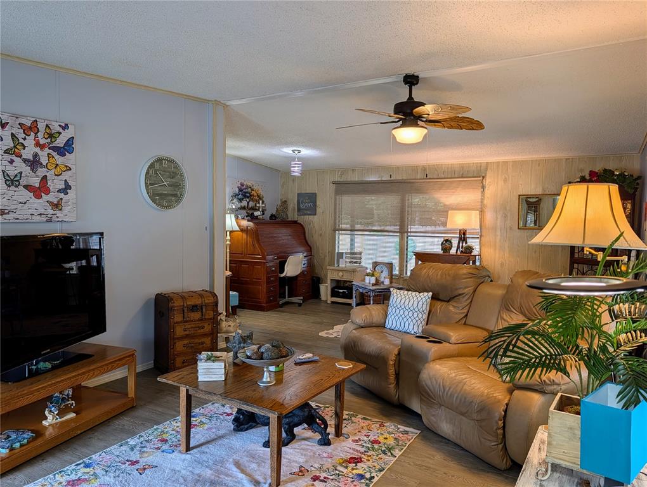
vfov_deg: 56.9
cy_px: 244
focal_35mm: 24
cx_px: 324
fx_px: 449
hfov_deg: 71.5
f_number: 1.68
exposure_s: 1/130
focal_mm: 6.9
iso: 19
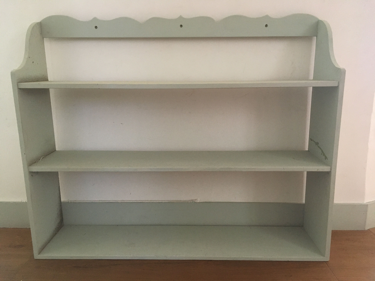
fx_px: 314
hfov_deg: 61.7
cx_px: 188
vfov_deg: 48.2
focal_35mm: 29
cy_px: 140
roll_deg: +0.7
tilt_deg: -11.4
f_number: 2.2
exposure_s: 1/25
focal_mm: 4.15
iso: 200
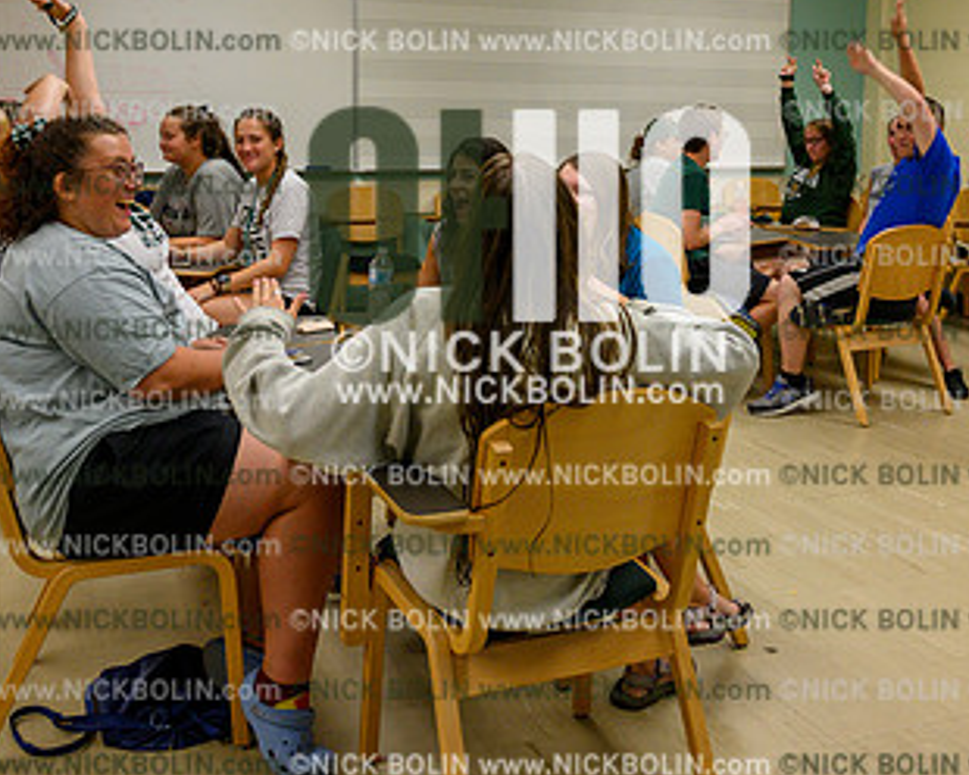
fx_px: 1233
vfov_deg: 34.6
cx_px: 528
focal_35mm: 43
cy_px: 256
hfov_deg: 42.9
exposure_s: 1/250
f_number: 4.5
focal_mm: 24.5
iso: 1600
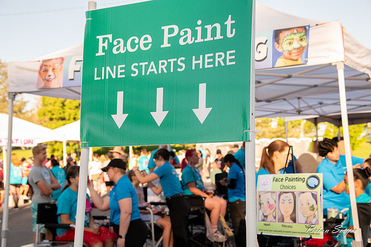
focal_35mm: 53
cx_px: 184
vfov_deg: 25.6
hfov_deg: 37.7
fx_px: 543
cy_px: 123
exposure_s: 1/400
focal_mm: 52
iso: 500
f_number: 7.1
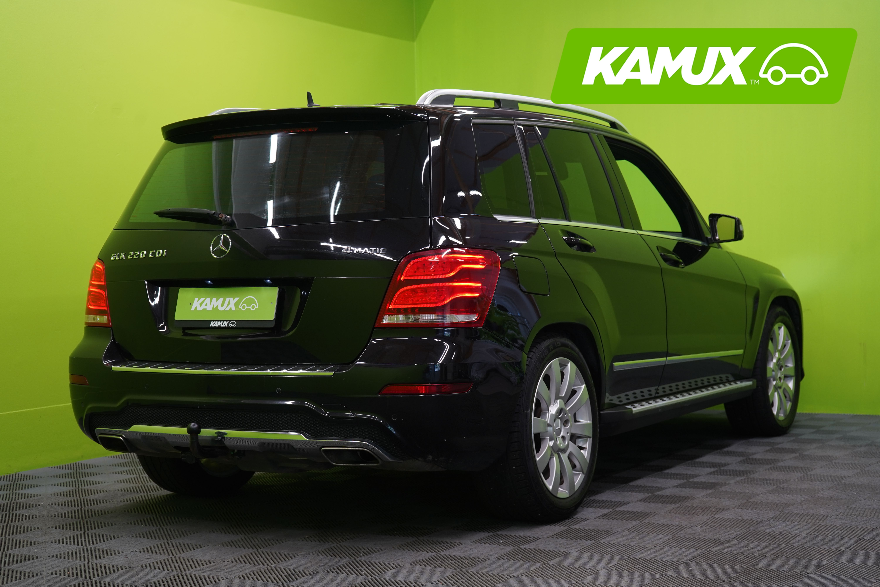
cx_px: 440
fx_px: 1393
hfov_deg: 35.1
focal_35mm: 57
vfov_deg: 23.8
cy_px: 294
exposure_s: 1/40
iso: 400
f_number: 5
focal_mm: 57
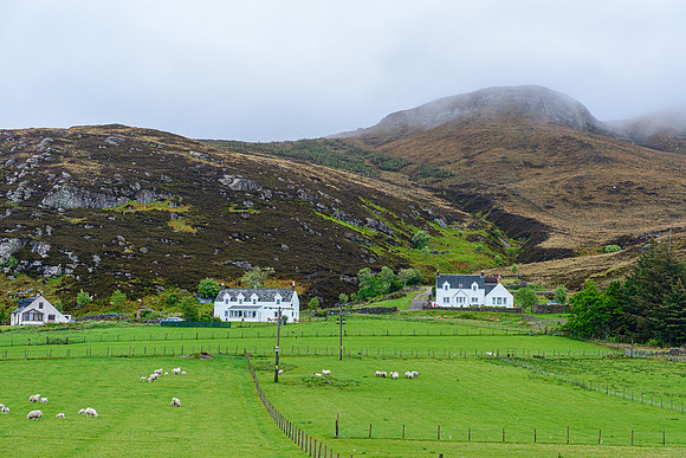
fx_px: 1334
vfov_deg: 19.5
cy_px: 229
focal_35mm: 70
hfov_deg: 28.8
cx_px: 343
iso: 360
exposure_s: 1/80
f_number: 5
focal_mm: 70
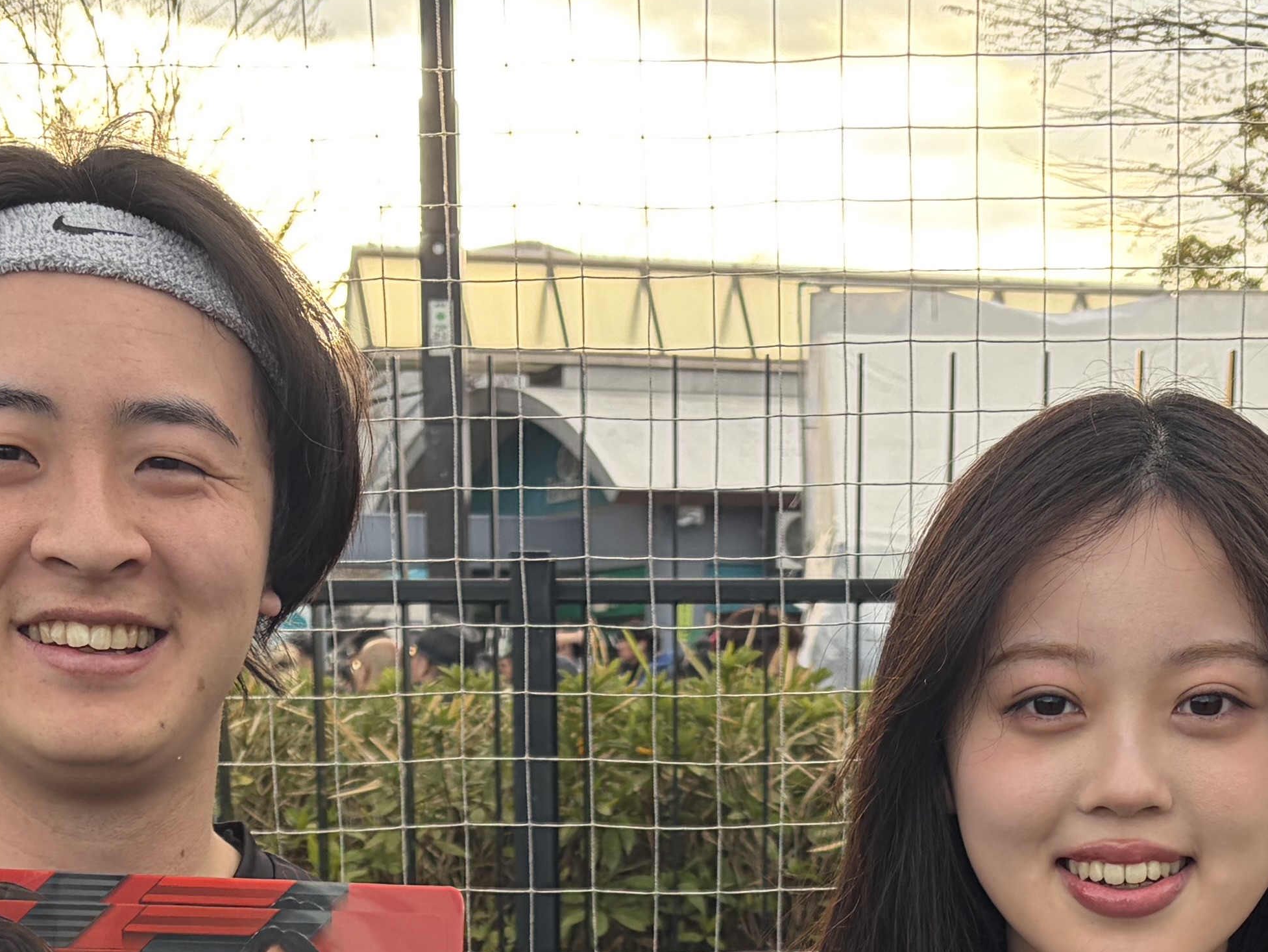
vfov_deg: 18.1
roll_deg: +0.3
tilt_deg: -11.0
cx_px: 666
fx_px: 2784
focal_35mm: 76
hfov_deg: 25.7
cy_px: 1229
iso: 40
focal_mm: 5.96
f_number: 1.6
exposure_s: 1/235
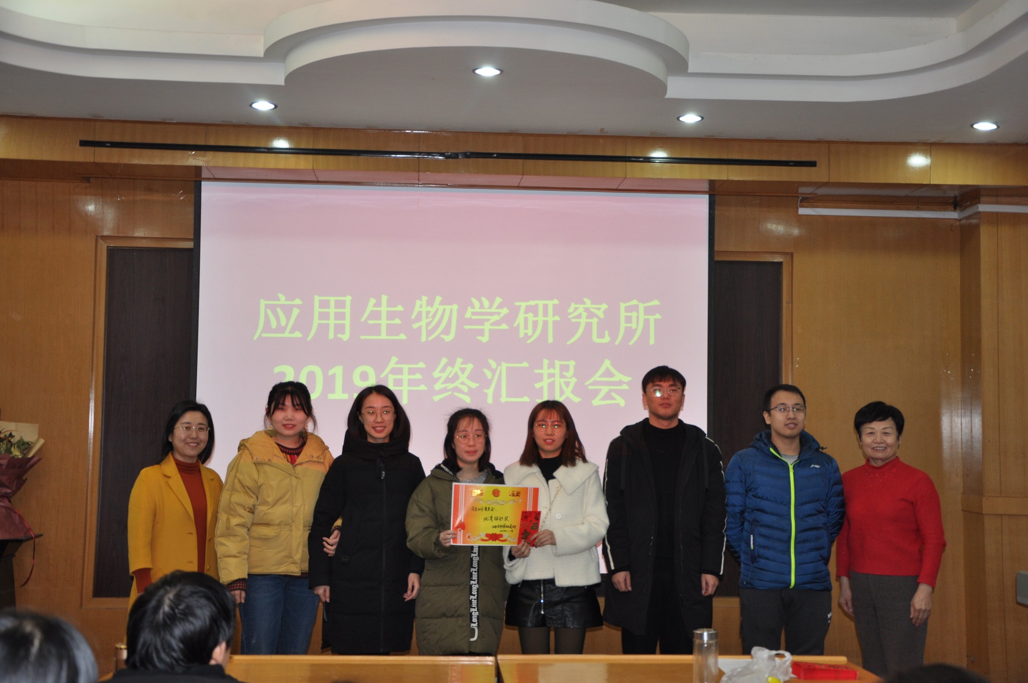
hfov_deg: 43.7
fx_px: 1283
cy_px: 342
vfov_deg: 29.8
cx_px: 514
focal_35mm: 45
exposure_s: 1/30
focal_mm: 30
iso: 500
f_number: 4.2
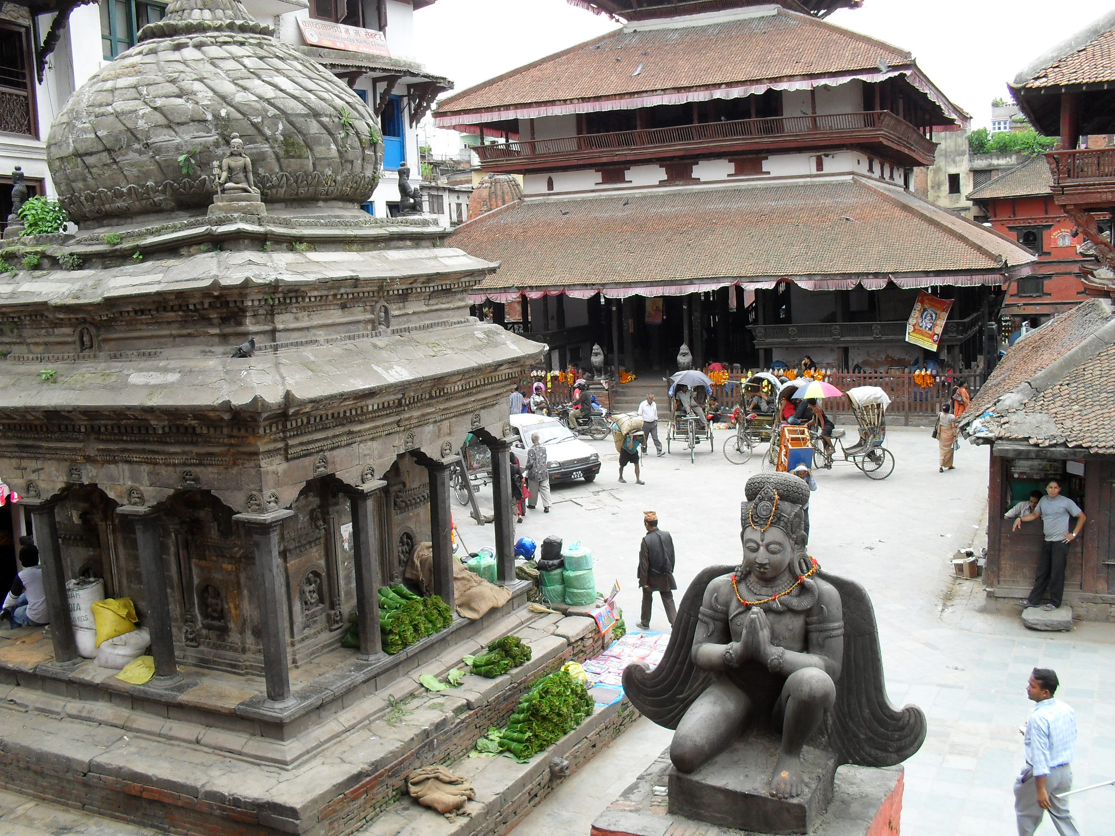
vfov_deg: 40.7
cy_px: 418
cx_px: 558
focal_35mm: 35
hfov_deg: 52.6
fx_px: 1127
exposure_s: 1/250
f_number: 3.2
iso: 100
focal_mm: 6.3
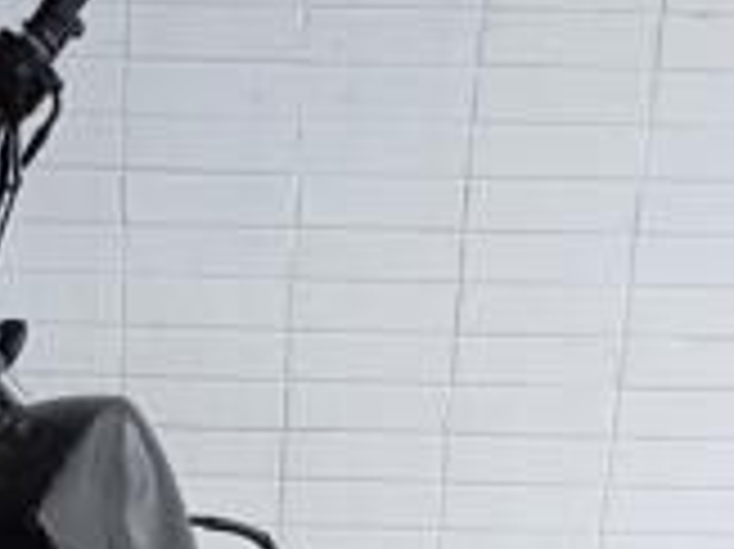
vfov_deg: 13.7
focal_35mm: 98
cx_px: 203
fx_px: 2076
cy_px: 932
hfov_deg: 19.9
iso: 50
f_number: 1.8
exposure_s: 1/107
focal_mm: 4.65
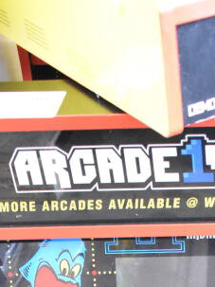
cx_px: 260
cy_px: 420
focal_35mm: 91
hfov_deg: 15.5
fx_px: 758
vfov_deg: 19.0
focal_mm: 21
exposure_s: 1/30
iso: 8000
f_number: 3.8
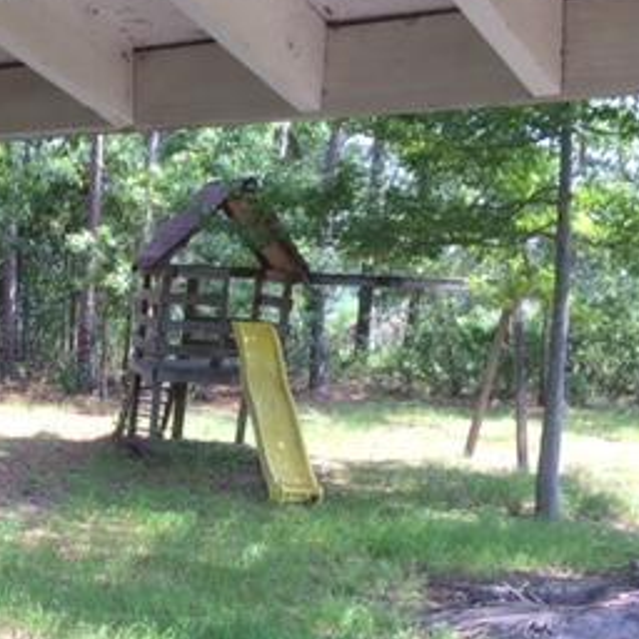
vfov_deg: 26.5
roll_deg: -1.9
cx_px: -10
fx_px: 1337
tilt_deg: -7.0
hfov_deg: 25.5
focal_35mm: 64
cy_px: 482
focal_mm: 4.15
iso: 32
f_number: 2.2
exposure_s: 1/128
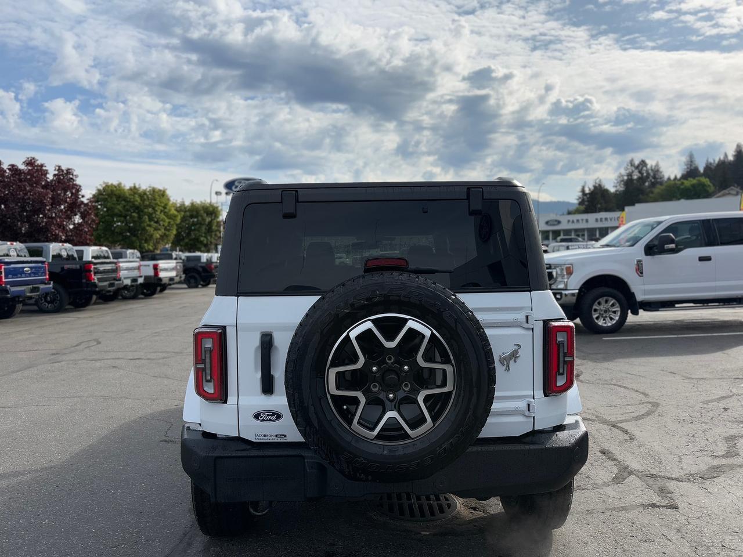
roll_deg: +0.2
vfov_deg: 53.1
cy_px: 278
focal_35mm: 26
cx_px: 372
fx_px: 558
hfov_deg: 67.3
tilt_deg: -1.1
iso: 64
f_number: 1.6
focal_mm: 5.96
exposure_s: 1/5814
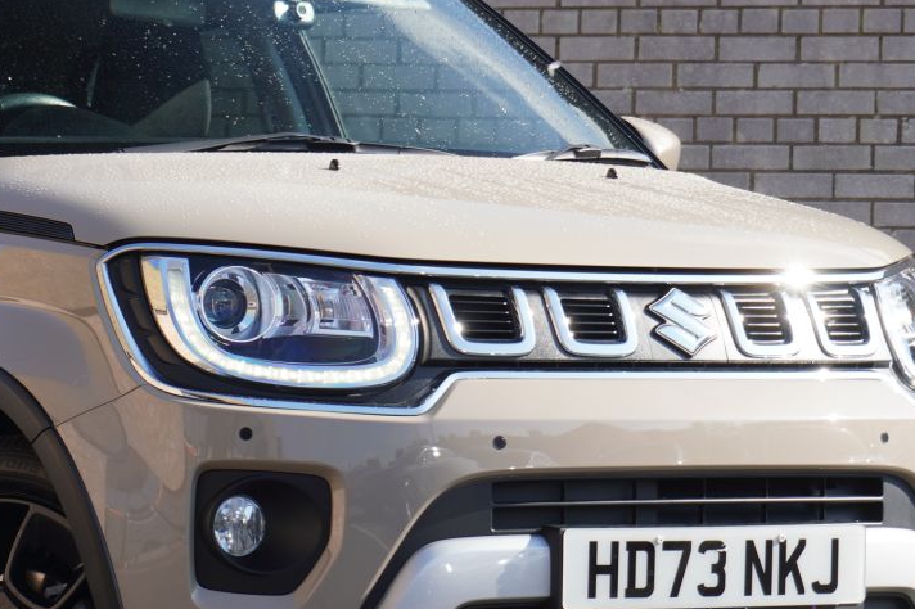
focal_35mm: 155
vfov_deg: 8.8
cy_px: 288
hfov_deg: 13.2
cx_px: 190
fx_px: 3938
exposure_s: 1/160
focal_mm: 46
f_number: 5.6
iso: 125
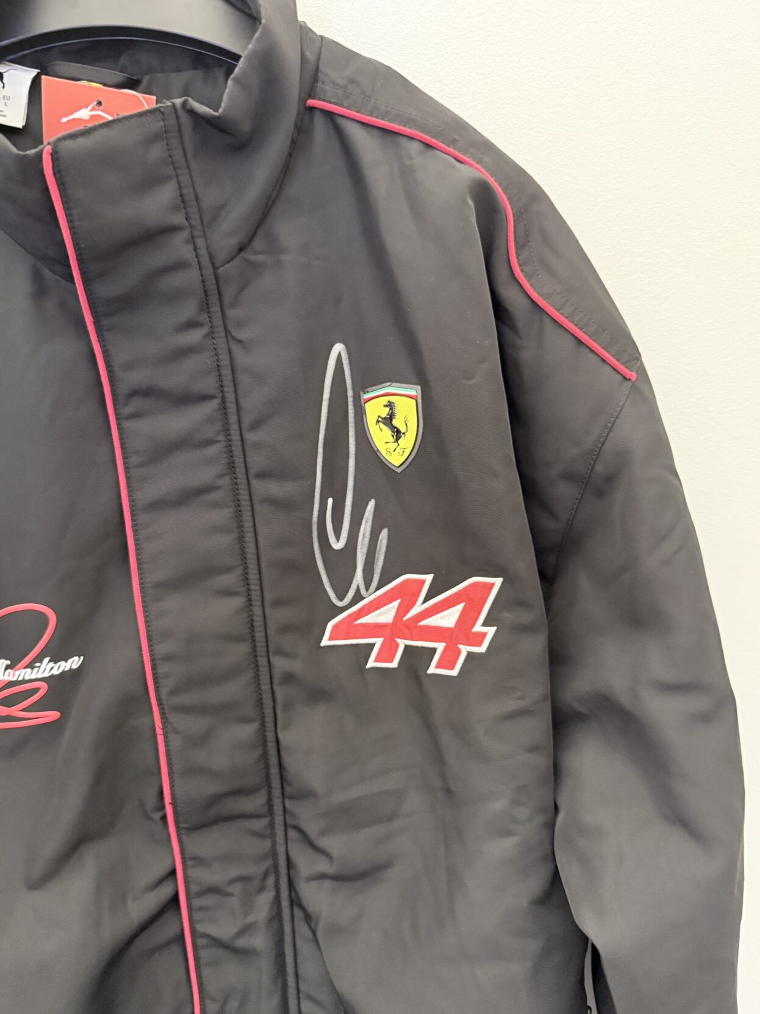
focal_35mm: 26
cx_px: 363
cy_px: 540
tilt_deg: -12.4
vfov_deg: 67.2
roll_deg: +0.3
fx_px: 761
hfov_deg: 53.0
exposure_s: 1/33
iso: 640
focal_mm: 6.76
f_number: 1.78
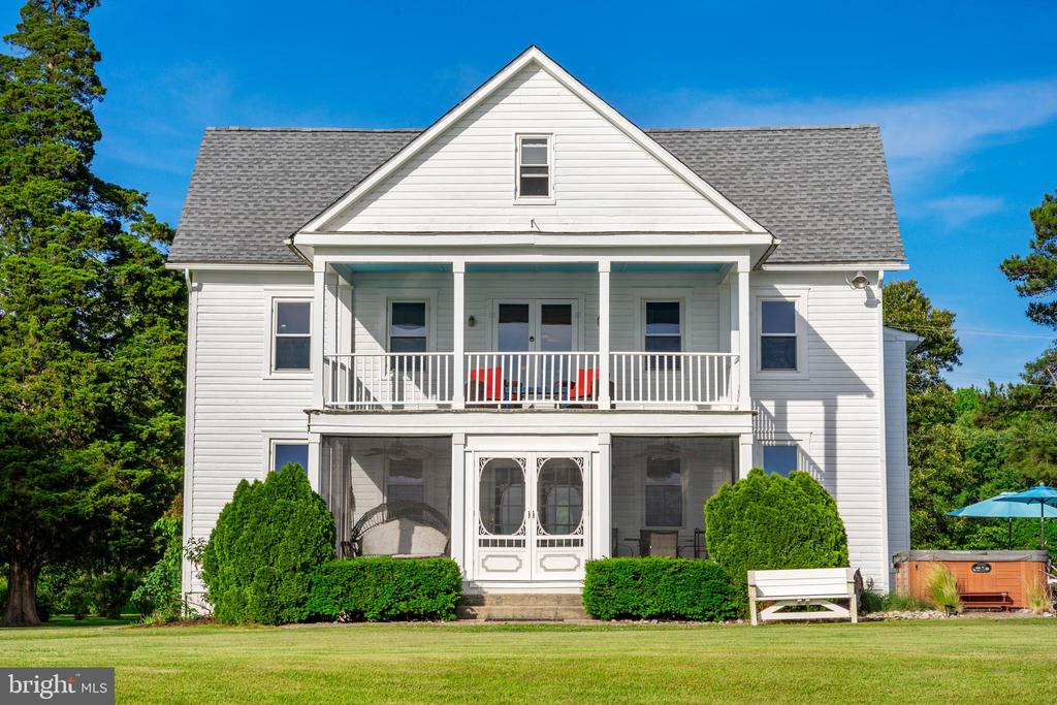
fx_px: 2055
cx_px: 528
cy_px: 352
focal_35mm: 70
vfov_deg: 19.5
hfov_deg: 28.8
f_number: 16
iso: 250
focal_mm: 70
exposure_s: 1/160
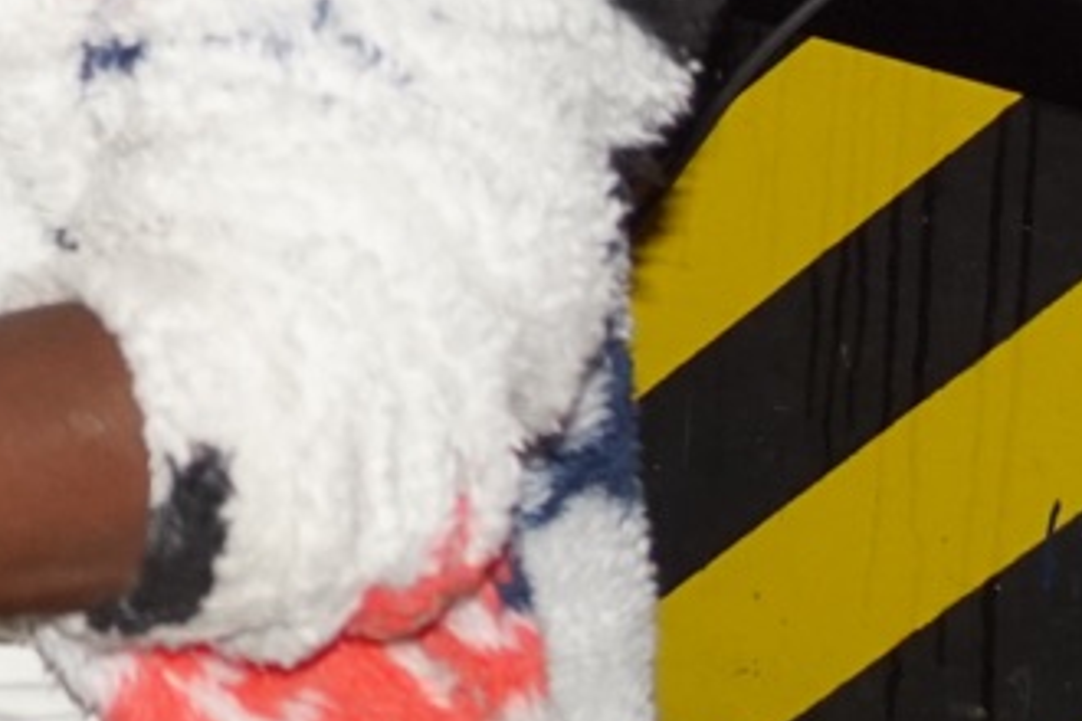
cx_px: -944
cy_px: -682
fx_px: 6401
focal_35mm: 213
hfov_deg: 9.2
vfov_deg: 6.3
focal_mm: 26
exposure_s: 1/60
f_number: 4.5
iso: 800
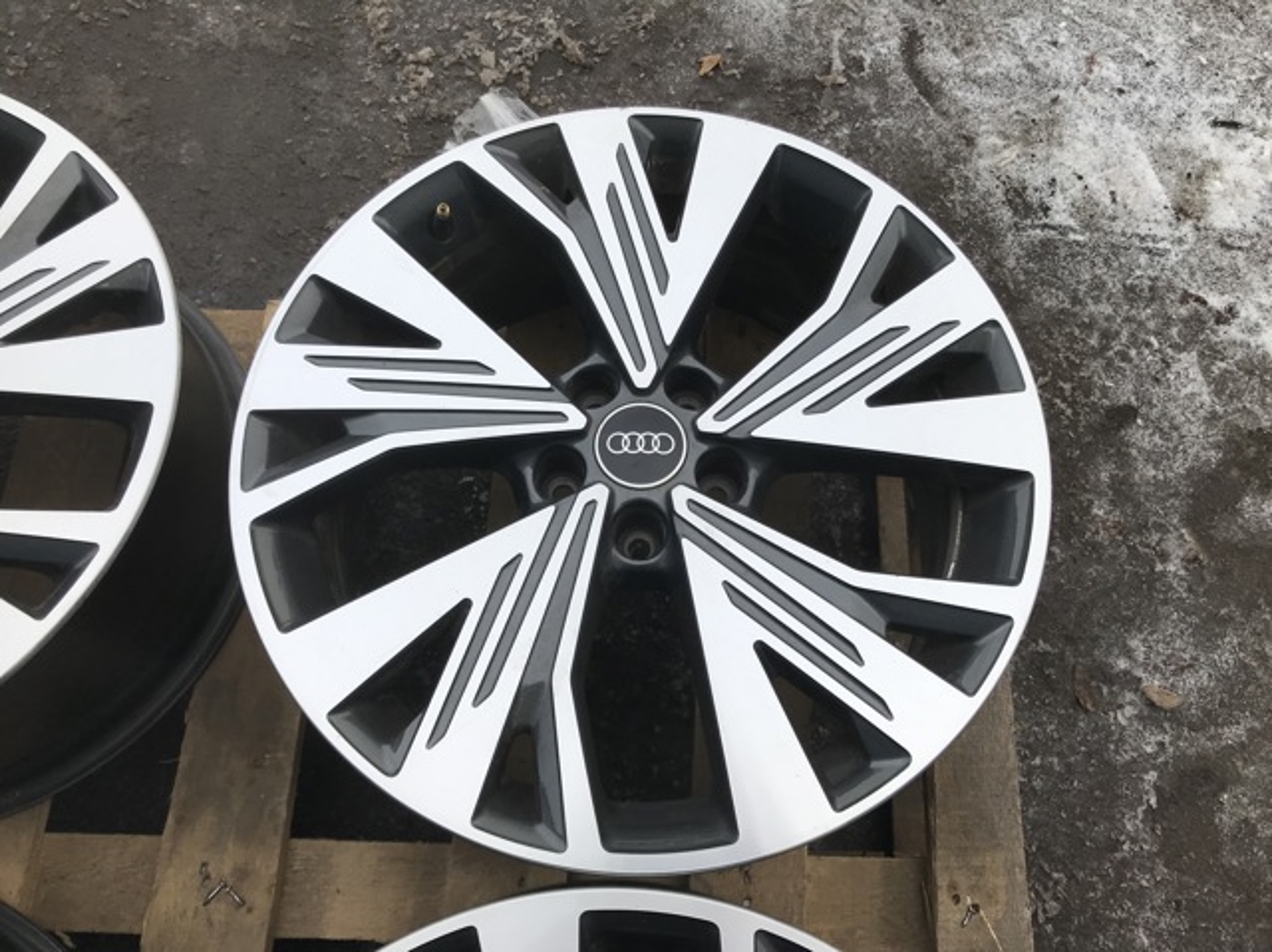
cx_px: 636
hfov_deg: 63.5
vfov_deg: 49.7
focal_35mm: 28
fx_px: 1028
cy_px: 476
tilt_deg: -72.2
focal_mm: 3.99
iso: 20
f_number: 1.8
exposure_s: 1/225
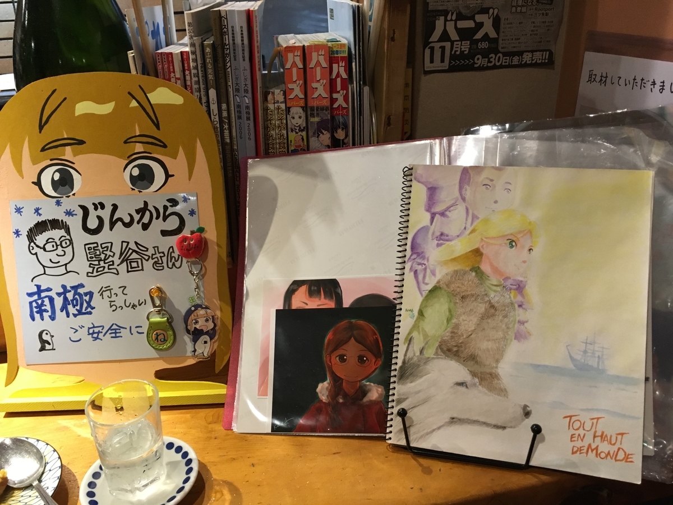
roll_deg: +2.1
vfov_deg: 48.2
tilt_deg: -25.7
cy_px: 252
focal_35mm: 29
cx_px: 336
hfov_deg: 61.7
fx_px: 564
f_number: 2.2
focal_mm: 4.15
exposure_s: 1/30
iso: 125
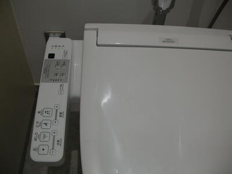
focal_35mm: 35
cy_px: 87
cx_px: 116
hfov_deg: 52.6
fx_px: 235
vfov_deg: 40.7
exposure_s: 1/30
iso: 50
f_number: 2.8
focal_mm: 5.8
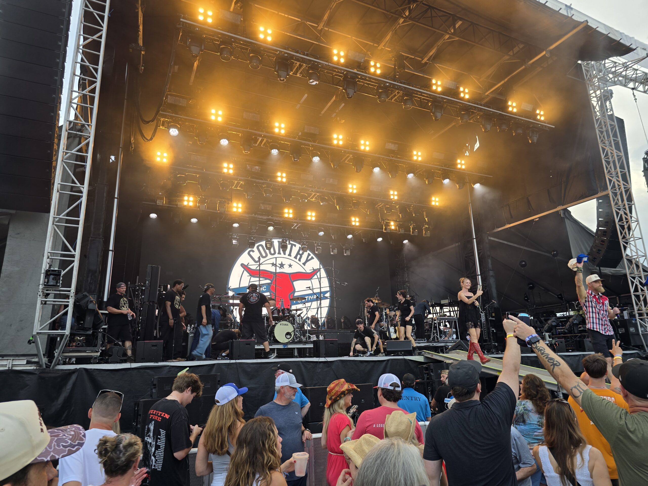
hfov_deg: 73.9
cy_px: 243
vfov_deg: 58.9
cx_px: 324
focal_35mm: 23
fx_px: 431
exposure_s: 1/53
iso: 16
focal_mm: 6.3
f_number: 1.7
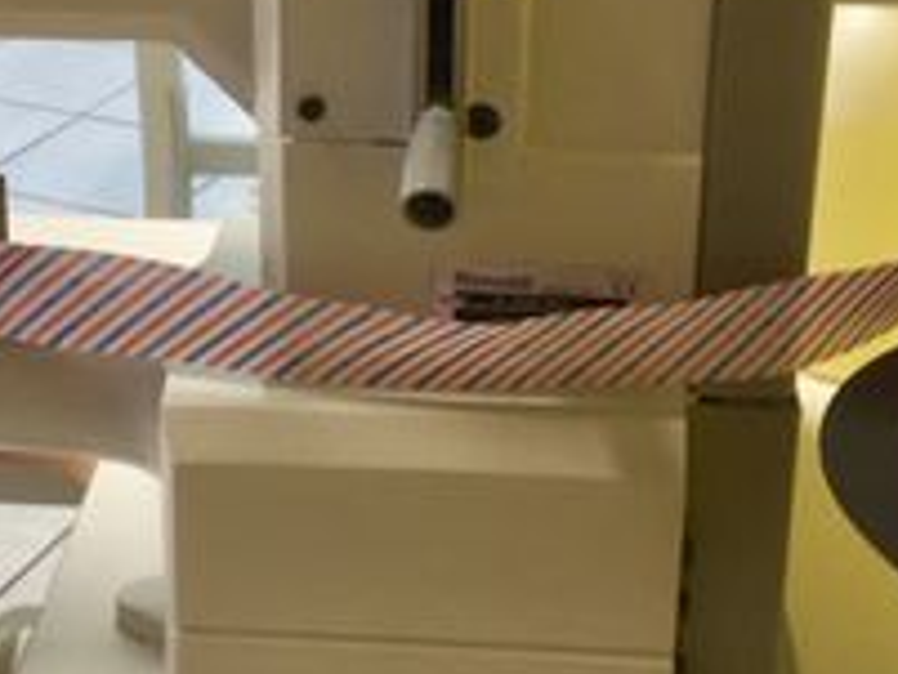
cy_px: 199
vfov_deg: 19.1
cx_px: 322
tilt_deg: -22.7
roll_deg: -1.5
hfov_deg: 25.2
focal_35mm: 77
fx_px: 1999
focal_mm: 3.3
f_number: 2.4
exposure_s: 1/33
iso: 64
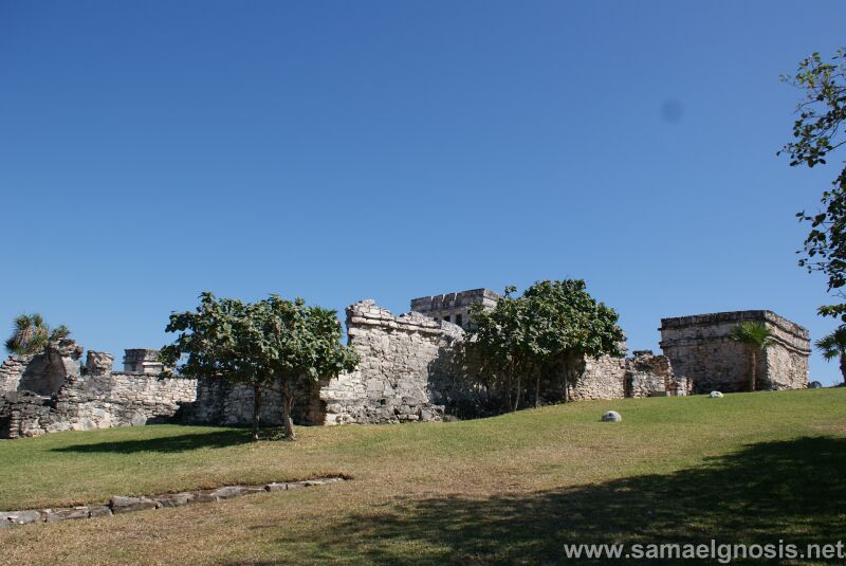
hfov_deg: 61.9
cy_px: 283
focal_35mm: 30
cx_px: 423
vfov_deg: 43.7
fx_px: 706
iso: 100
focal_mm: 20
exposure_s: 1/640
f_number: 5.6
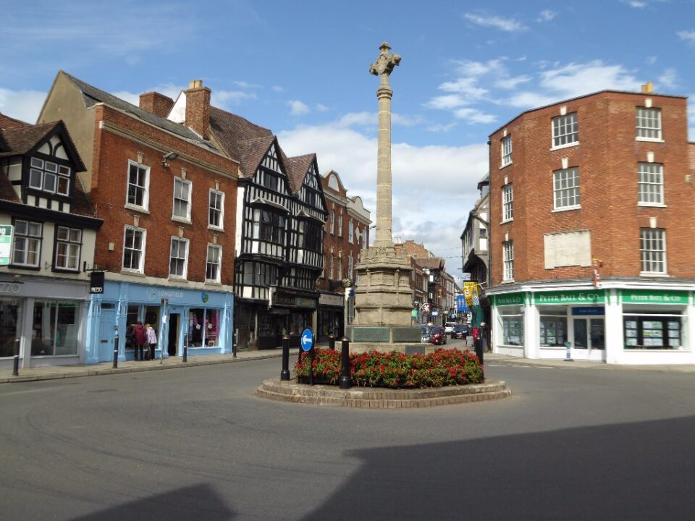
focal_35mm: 31
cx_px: 348
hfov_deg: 58.4
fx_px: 622
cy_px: 260
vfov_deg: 45.4
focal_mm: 5.4
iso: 100
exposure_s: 1/1000
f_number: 3.5
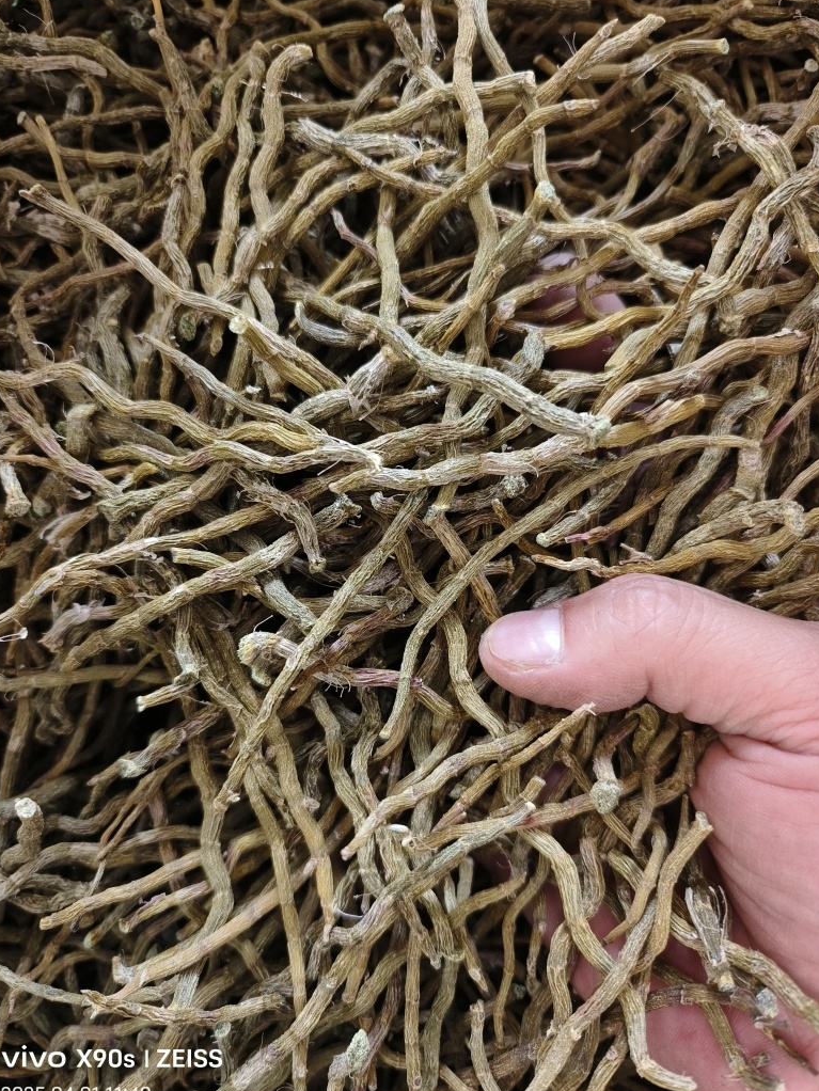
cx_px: 405
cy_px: 562
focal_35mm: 24
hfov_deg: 56.8
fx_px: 757
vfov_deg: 71.6
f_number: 1.75
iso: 675
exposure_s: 1/50
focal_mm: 5.5
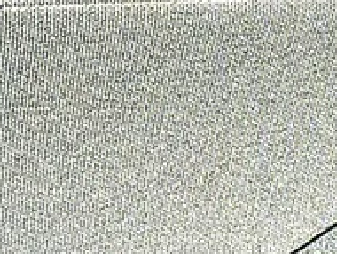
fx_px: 1686
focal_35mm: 173
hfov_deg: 11.1
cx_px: 431
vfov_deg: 8.6
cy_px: 168
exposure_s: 1/2481
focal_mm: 6.86
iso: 80
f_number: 1.78
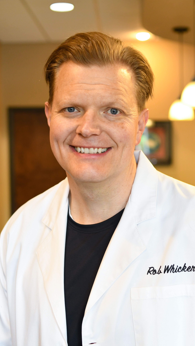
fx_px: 510
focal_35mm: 56
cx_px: 115
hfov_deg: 21.6
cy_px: 171
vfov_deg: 37.5
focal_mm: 35
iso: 1250
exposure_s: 1/100
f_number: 2.8
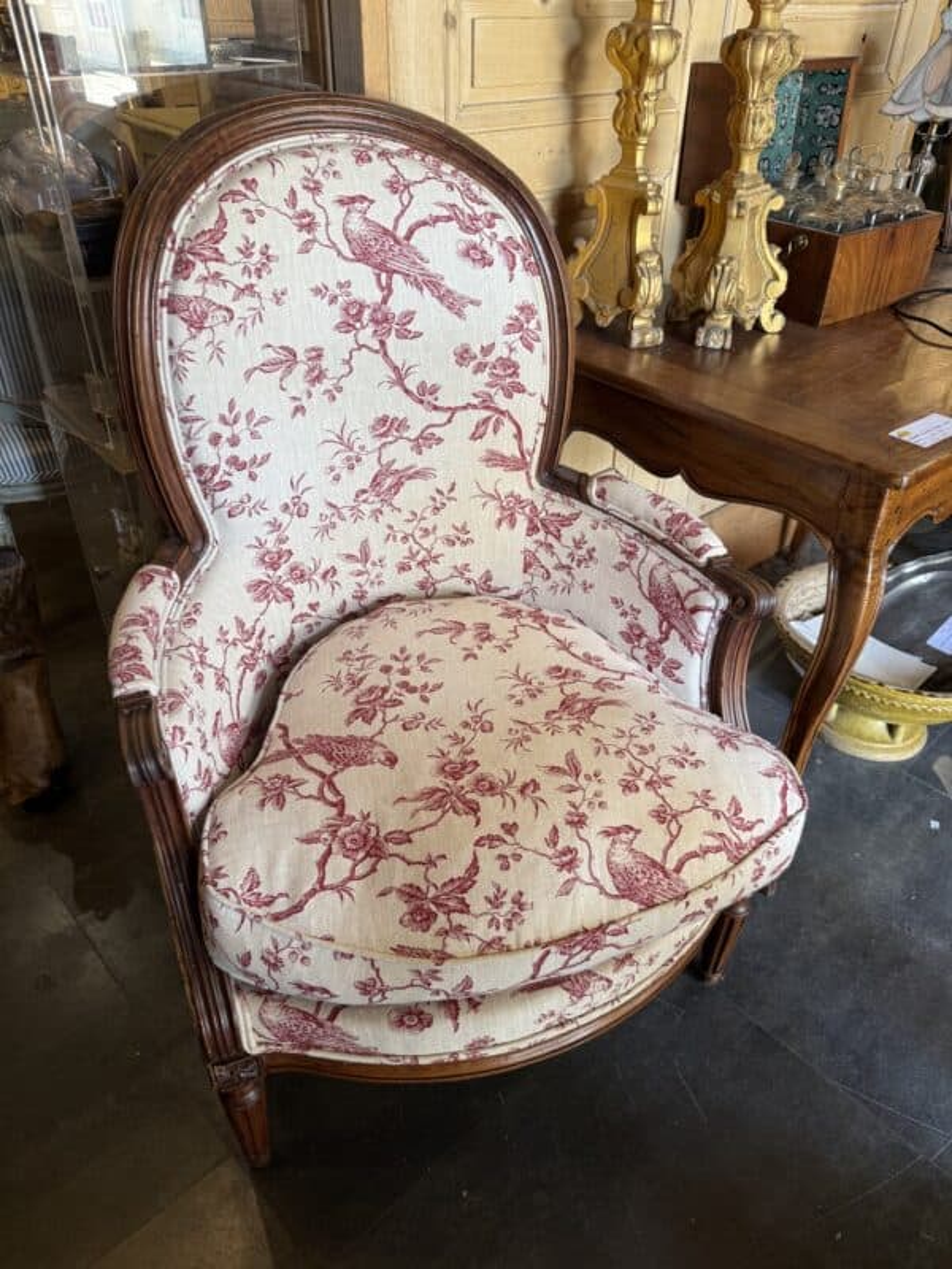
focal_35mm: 24
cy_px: 634
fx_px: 880
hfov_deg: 56.8
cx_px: 476
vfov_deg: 71.6
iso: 160
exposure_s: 1/100
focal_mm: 6.76
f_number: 1.78
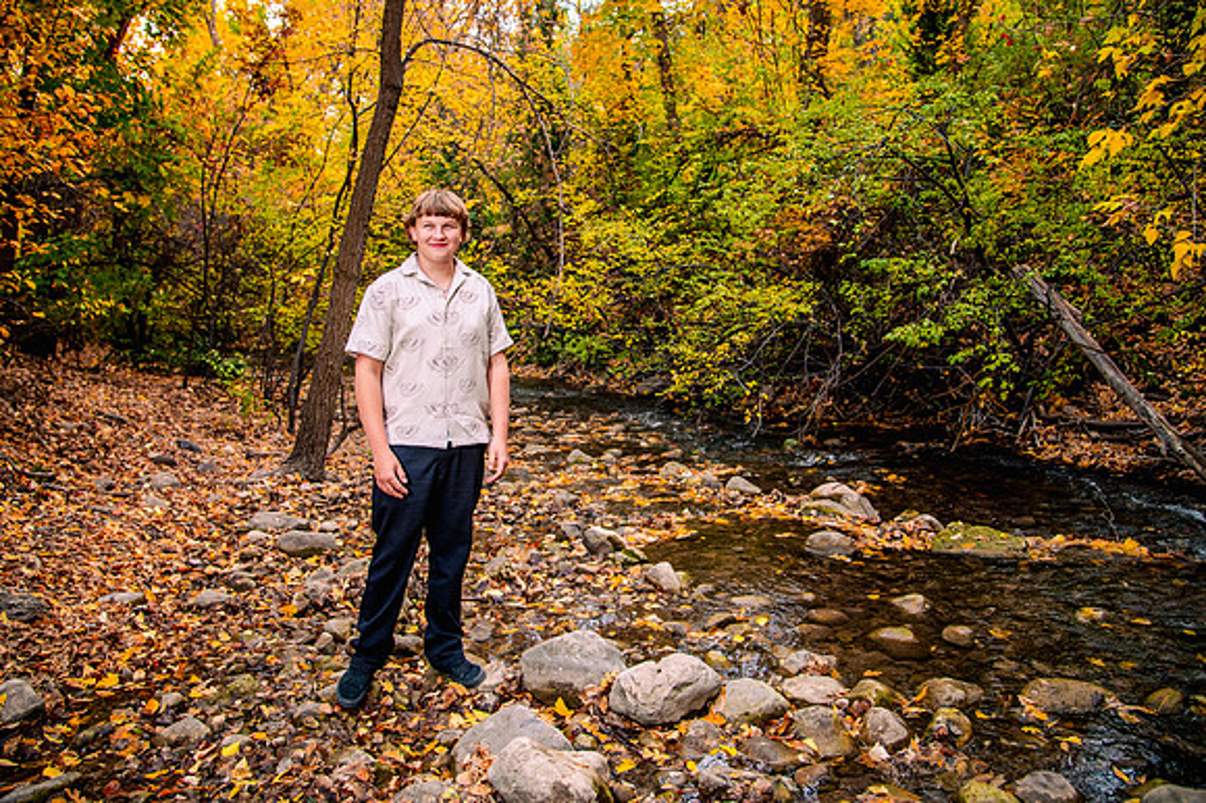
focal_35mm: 27
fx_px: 896
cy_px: 355
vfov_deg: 48.2
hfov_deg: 67.9
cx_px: 580
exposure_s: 1/100
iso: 1000
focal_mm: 24
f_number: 4
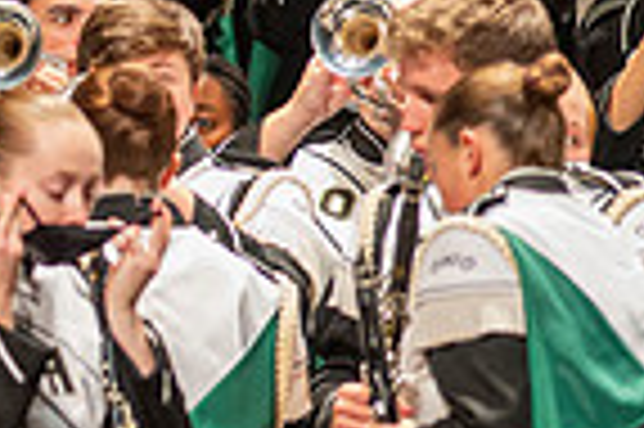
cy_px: 171
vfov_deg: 1.1
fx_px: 21799
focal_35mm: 1220
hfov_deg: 1.7
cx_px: -599
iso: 3200
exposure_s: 1/500
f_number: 2.8
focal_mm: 300
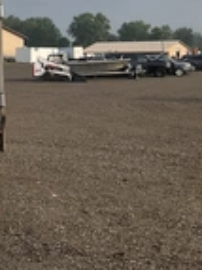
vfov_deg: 23.3
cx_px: -157
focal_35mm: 81
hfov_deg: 15.7
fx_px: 631
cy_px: 11
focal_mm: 3
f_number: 1.8
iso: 25
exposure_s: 1/1912
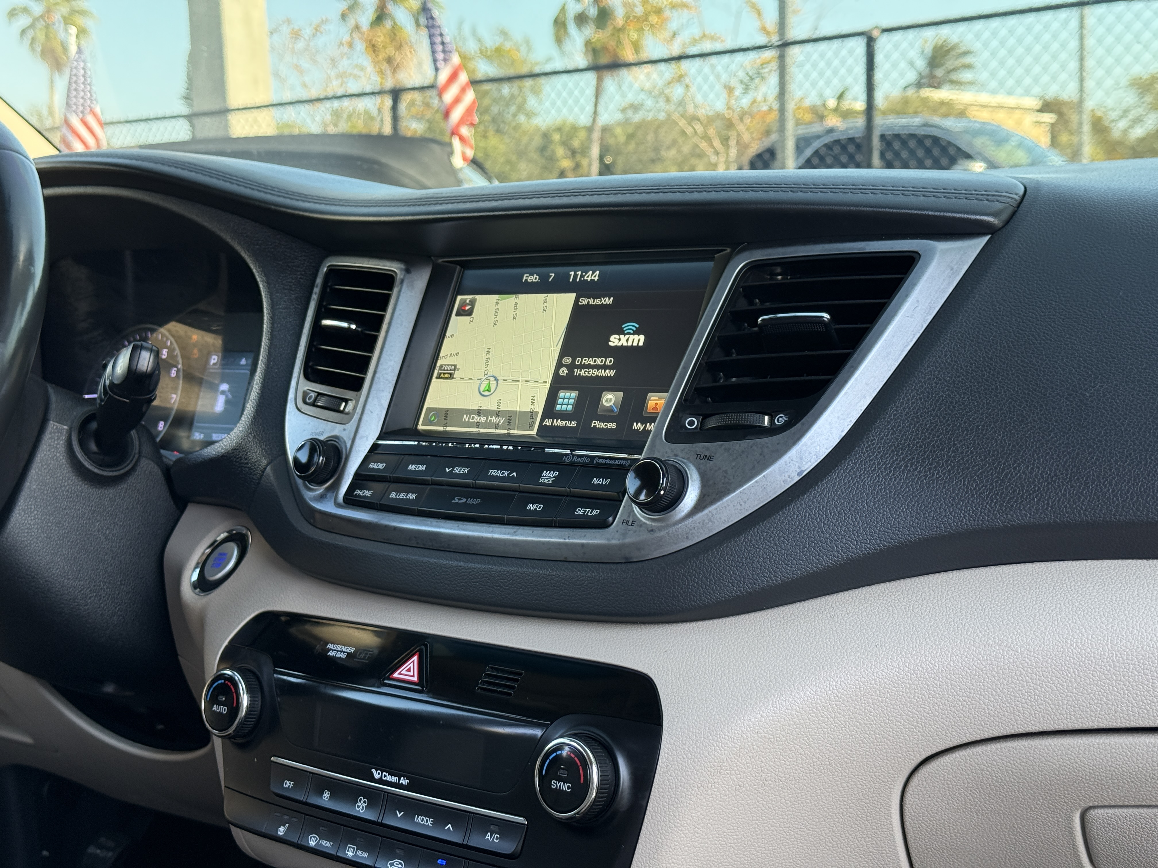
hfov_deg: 39.7
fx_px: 1606
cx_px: 579
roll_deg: +2.1
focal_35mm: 48
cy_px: 434
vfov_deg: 30.3
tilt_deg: -5.7
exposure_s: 1/140
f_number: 1.78
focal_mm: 6.76
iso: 125
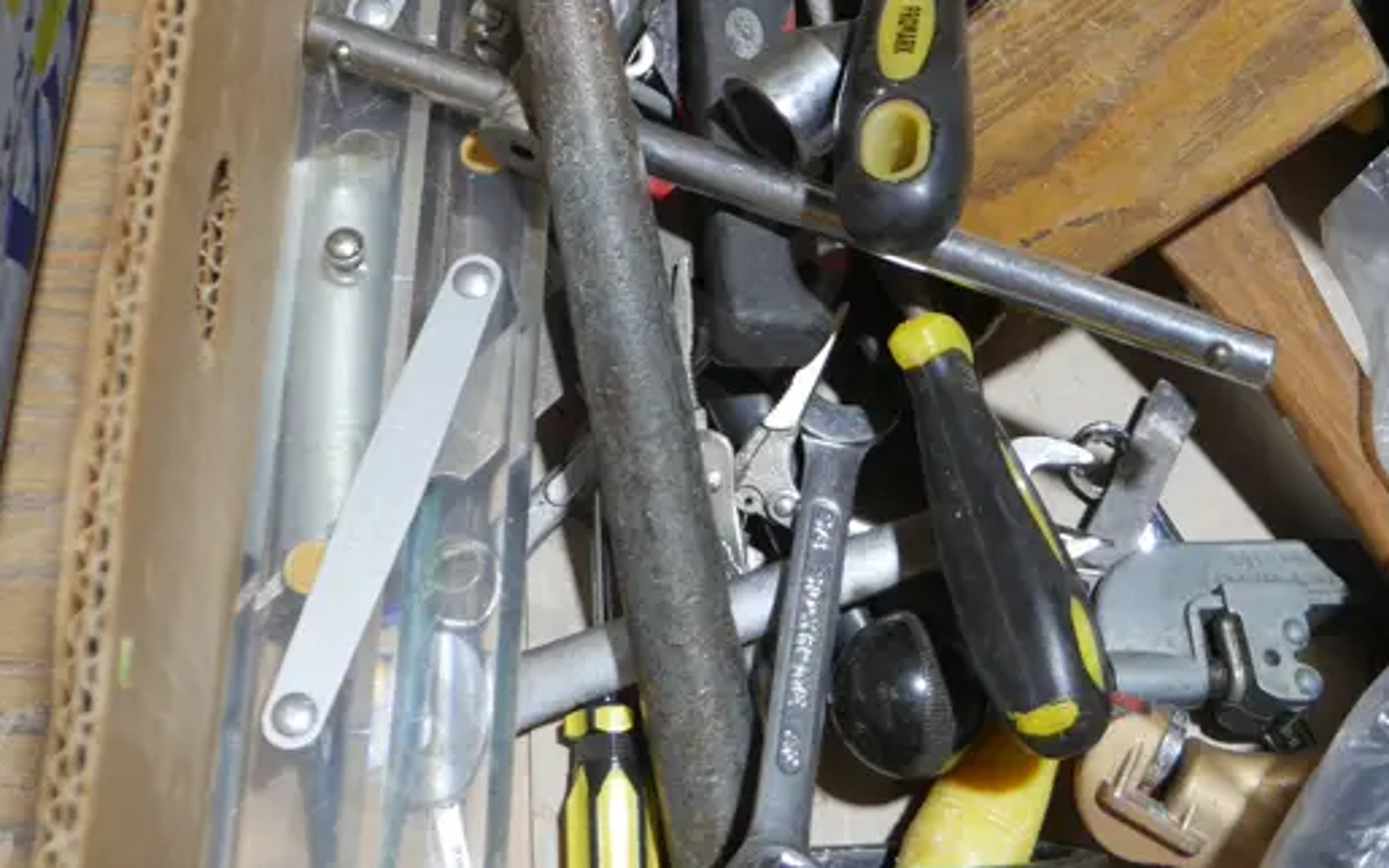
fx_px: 2234
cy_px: 32
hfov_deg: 34.2
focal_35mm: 59
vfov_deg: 21.4
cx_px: 952
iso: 250
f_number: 3.5
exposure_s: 1/60
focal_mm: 14
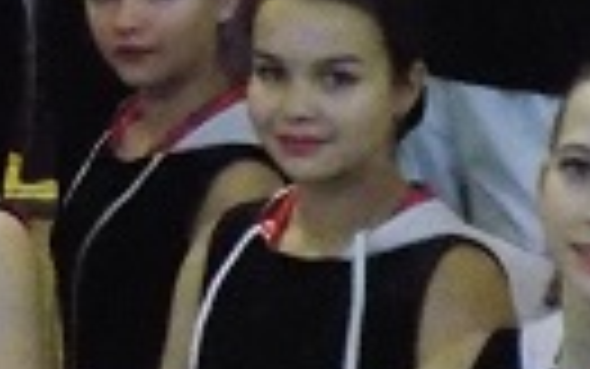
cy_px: 16
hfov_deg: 12.0
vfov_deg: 7.8
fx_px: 2703
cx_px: -221
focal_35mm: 168
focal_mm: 6.1
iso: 1600
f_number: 3.4
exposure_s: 1/25
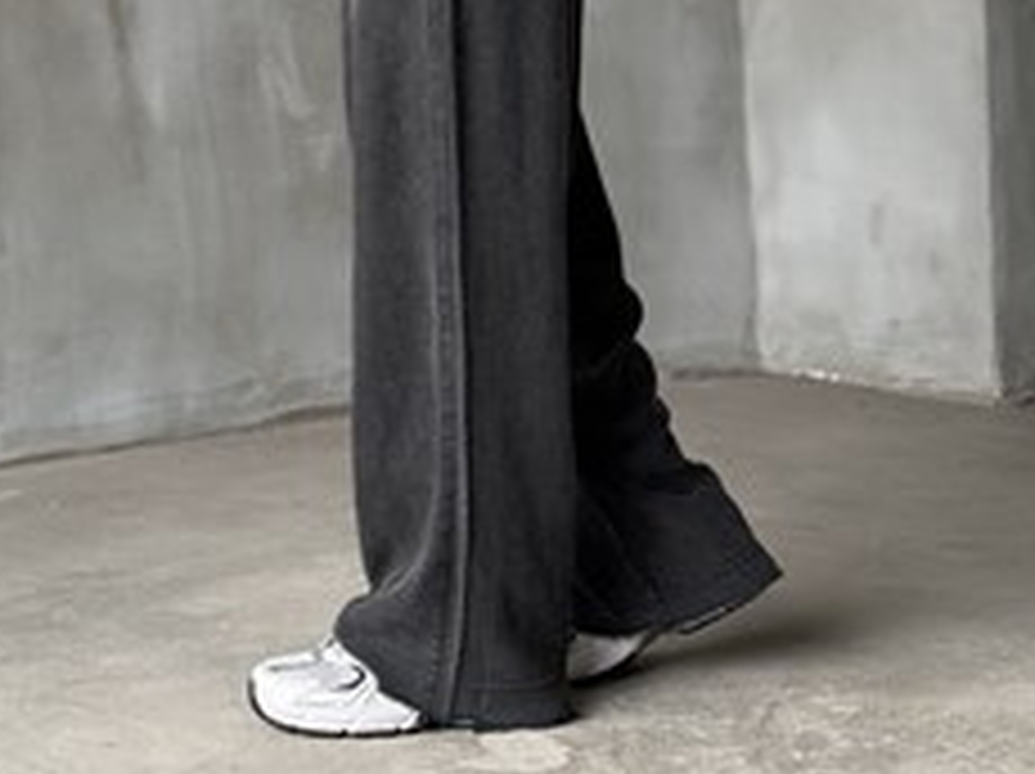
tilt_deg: +3.3
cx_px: 432
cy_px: -166
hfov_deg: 22.0
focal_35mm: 89
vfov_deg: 15.9
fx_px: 2658
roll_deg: +0.8
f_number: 1.78
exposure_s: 1/60
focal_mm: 6.76
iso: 100
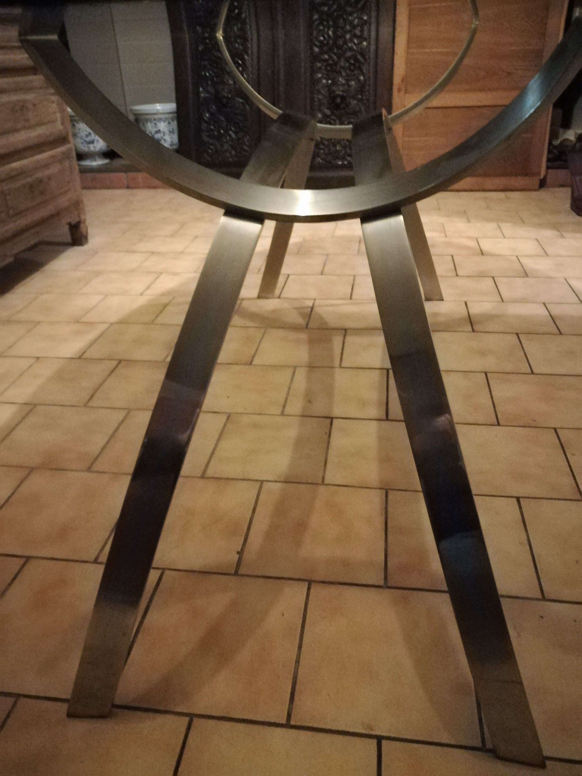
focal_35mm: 26
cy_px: 388
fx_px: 583
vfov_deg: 67.3
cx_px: 291
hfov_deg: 53.1
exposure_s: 1/14.3
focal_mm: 3.83
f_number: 2.2
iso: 3200
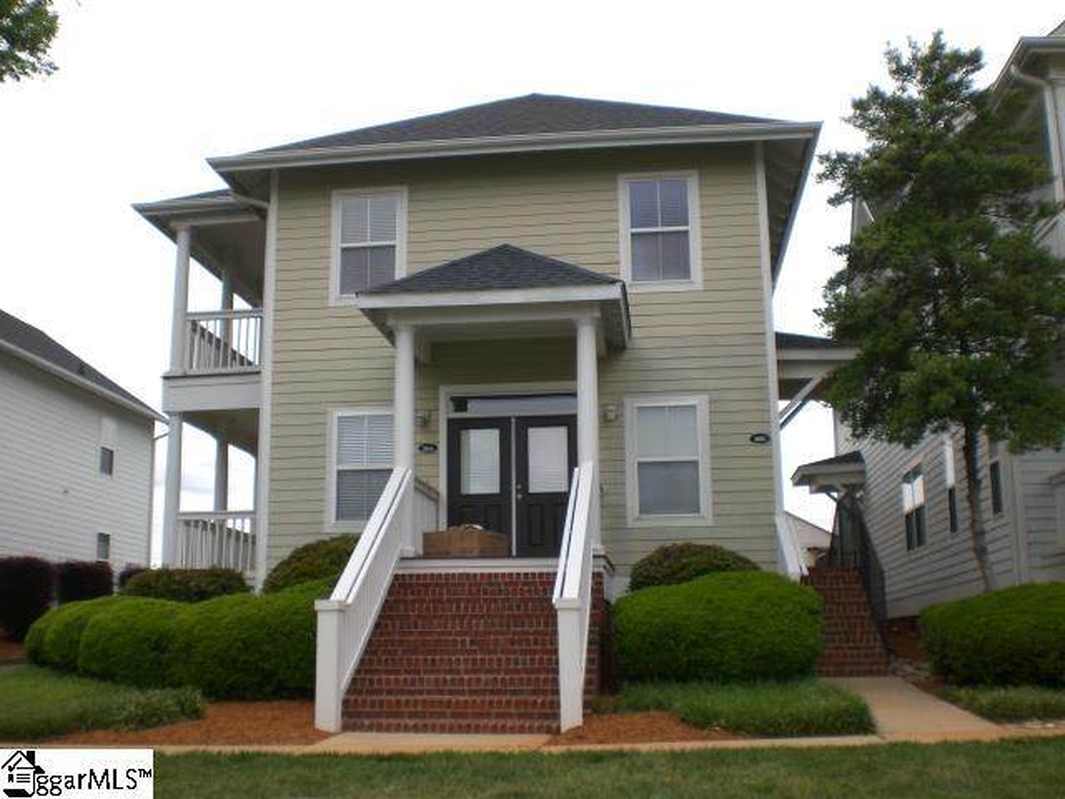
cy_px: 400
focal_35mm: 38
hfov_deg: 49.0
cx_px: 532
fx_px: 1169
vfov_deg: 37.7
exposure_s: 1/320
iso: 50
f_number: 4.4
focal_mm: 6.3
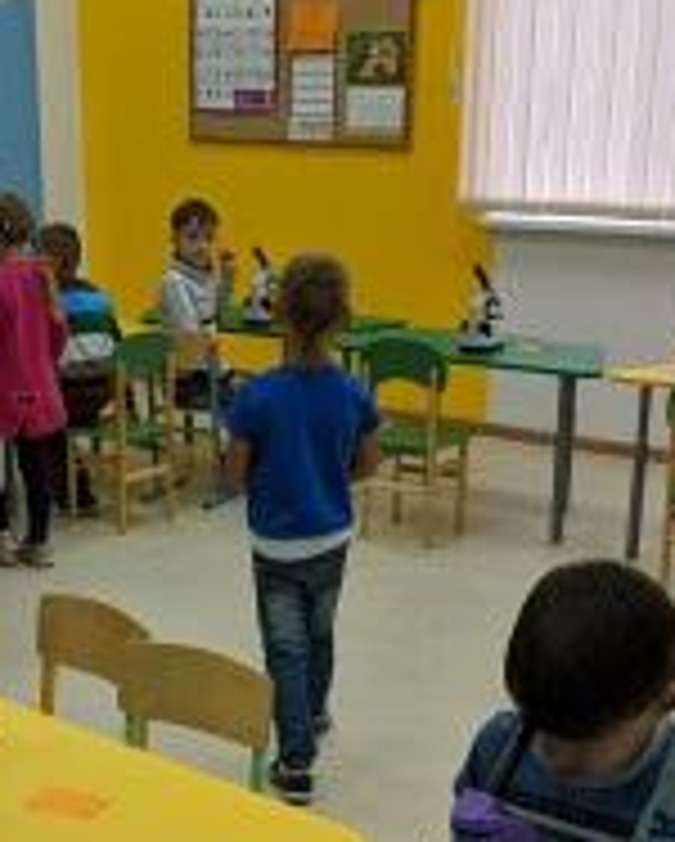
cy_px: 572
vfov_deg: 29.7
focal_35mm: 63
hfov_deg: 24.0
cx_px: 162
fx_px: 1571
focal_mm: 4.44
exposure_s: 1/125
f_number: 1.8
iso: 64
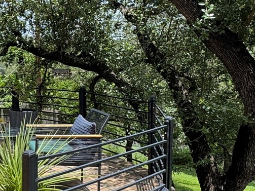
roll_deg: +1.0
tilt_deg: -3.8
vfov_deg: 25.6
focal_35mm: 57
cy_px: 72
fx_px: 420
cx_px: -16
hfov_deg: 30.7
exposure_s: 1/438
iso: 40
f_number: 2.2
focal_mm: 2.22
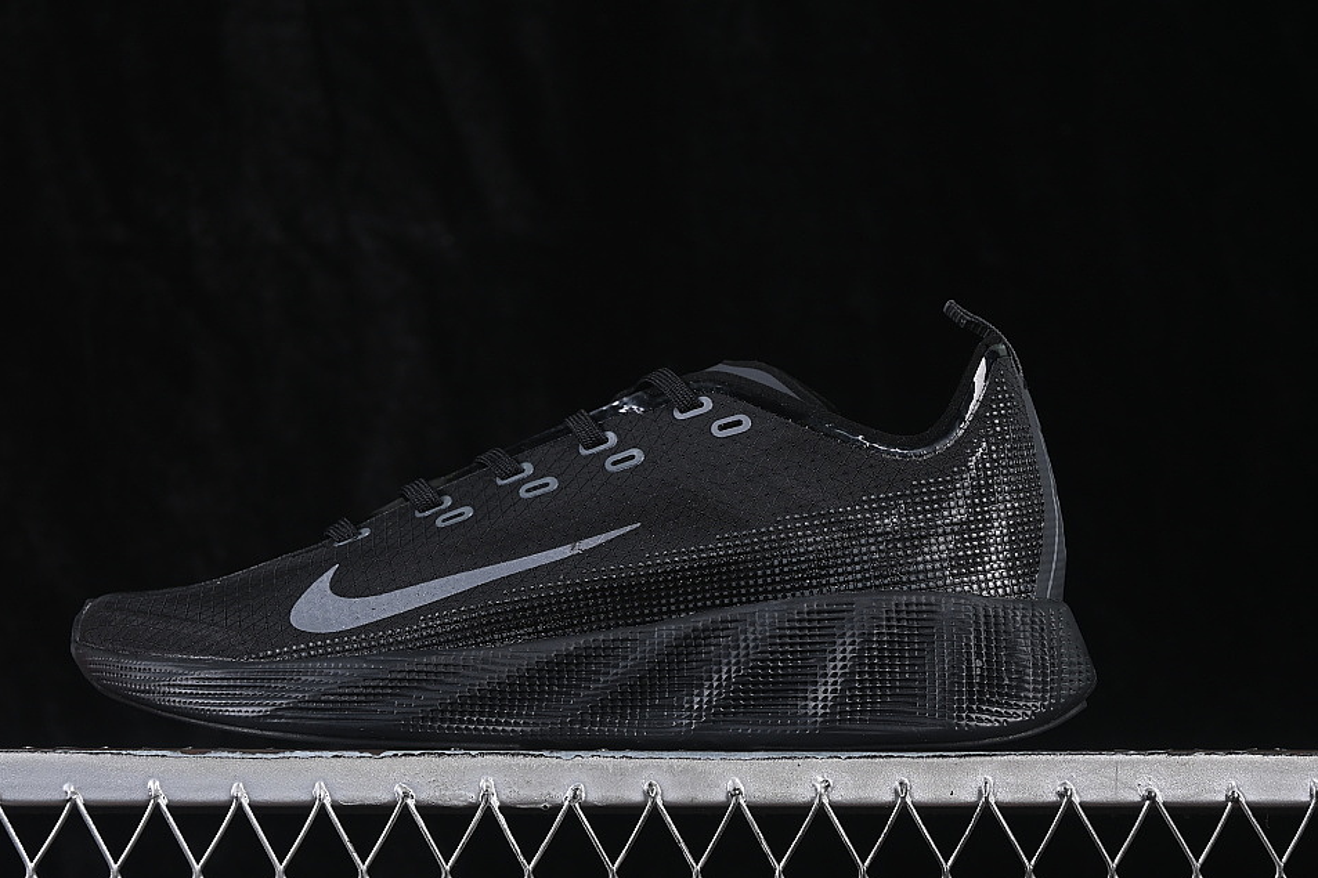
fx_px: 3111
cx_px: 589
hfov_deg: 23.9
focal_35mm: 85
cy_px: 442
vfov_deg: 16.1
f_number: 6.3
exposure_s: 1/60
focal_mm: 50
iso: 160
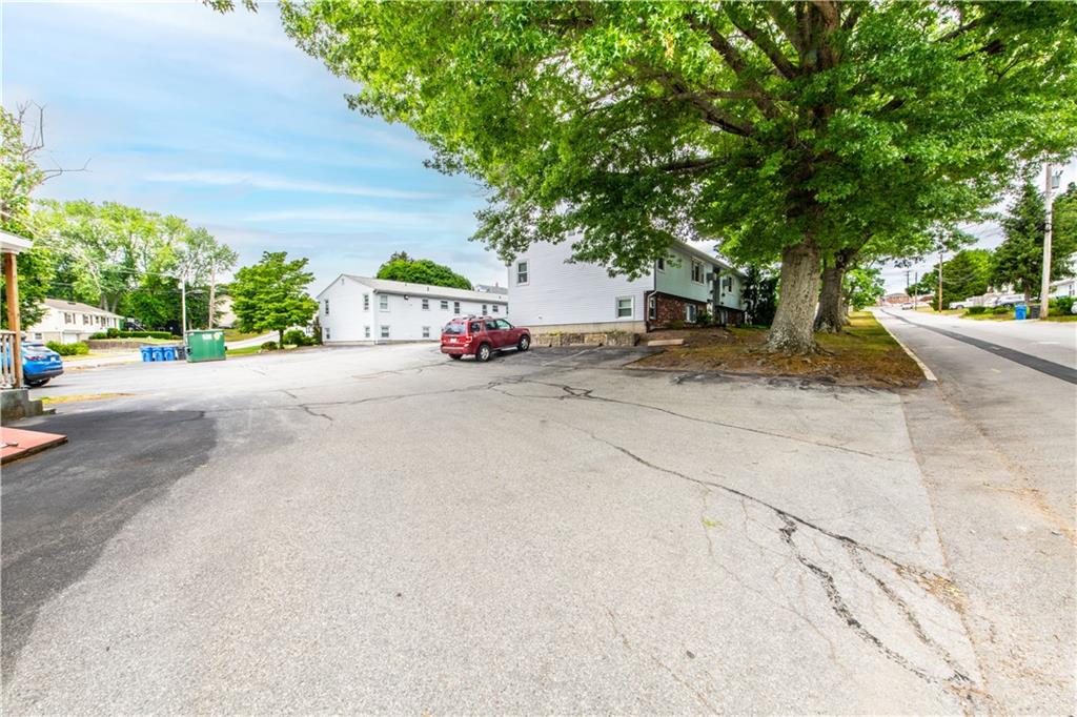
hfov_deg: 104.3
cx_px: 538
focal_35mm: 14
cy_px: 358
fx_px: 419
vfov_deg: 81.2
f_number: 22
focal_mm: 14
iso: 250
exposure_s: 1/15
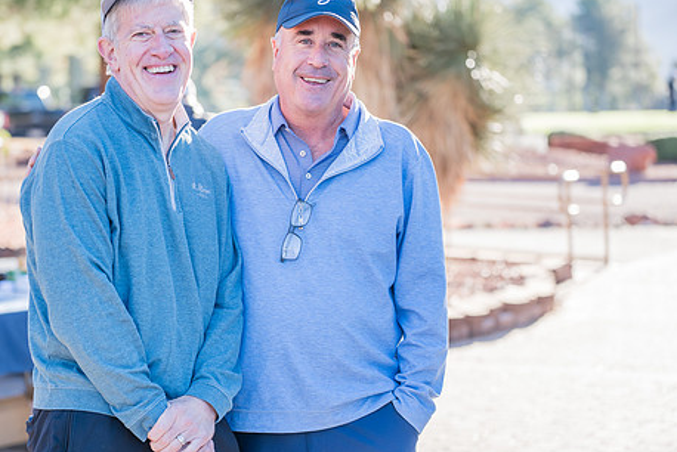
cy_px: 212
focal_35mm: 103
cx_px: 251
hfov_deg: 19.8
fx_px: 1938
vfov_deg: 13.3
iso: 400
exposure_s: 1/640
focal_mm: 81.4
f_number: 2.8
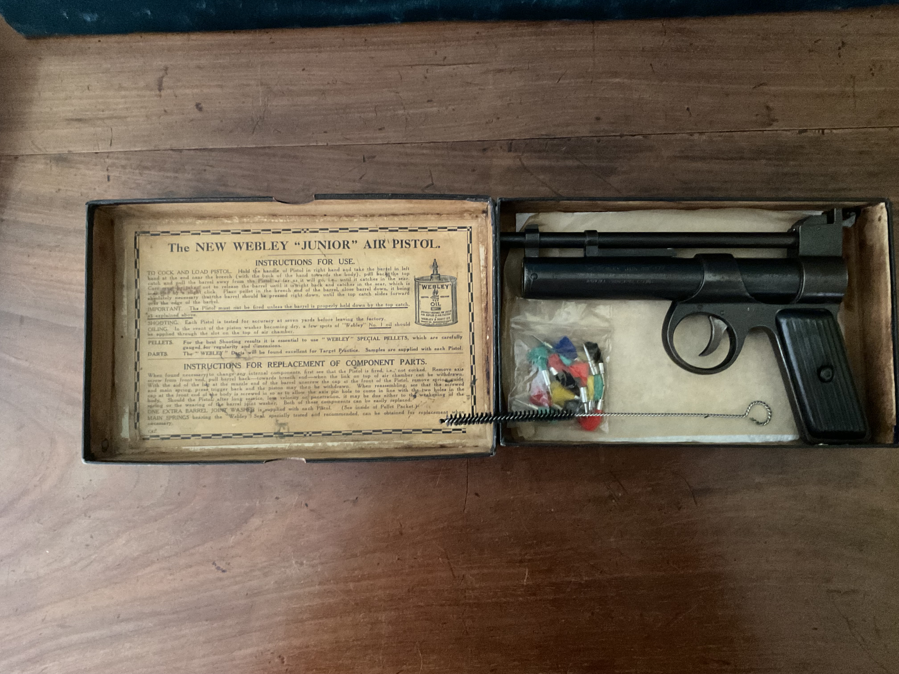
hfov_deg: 61.7
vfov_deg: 48.2
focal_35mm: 29
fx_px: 753
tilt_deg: -86.3
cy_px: 337
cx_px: 450
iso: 500
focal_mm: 3
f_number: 1.8
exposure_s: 1/25
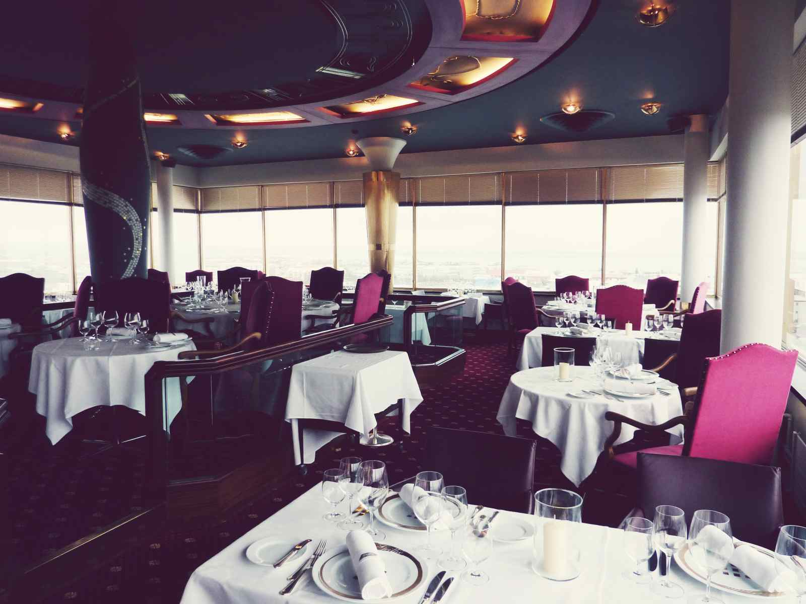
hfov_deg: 69.4
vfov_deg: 54.9
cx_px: 403
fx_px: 582
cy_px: 302
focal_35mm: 25
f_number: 3.3
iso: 160
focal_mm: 4.1
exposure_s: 1/30
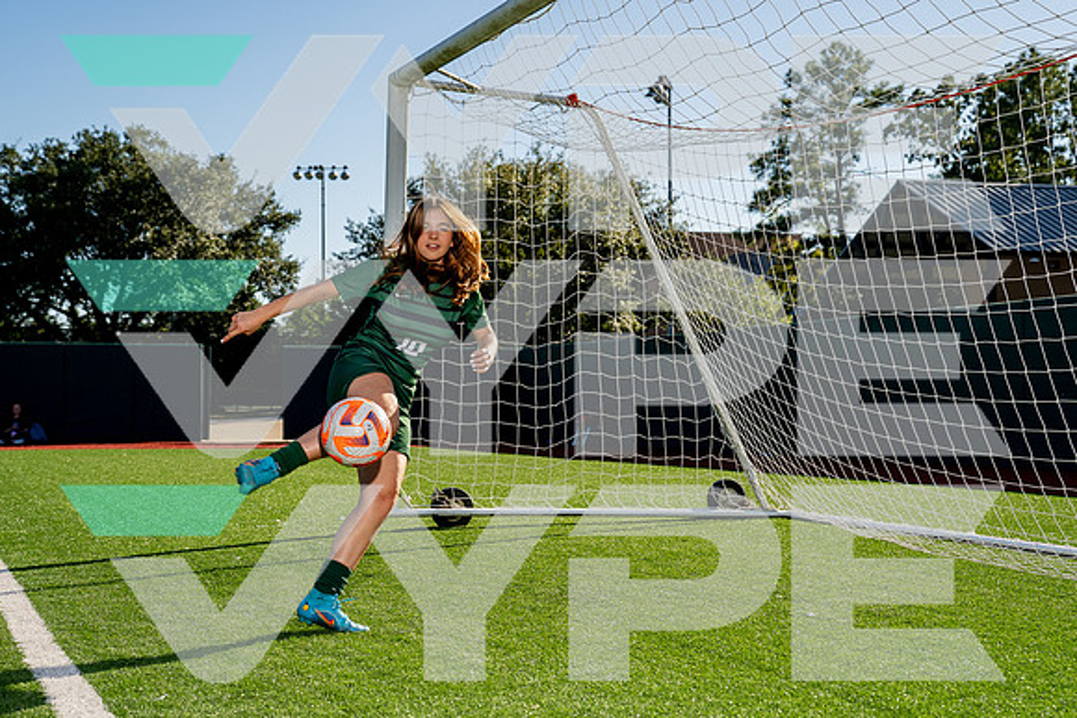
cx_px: 537
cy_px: 359
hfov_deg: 37.9
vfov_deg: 25.8
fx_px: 1570
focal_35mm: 52
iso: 100
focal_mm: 49
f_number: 5
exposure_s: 1/1250
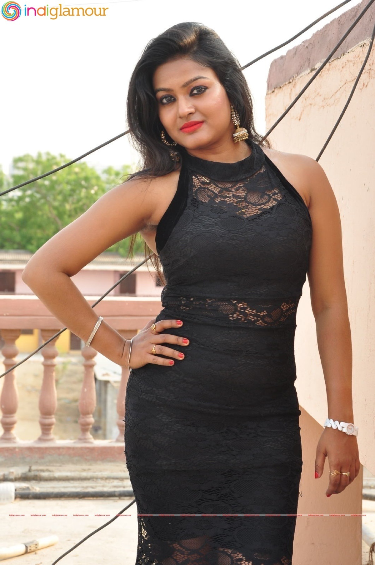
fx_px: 1363
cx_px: 188
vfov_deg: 23.4
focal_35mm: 87
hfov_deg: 15.7
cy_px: 282
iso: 400
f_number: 8
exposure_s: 1/125
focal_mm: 58
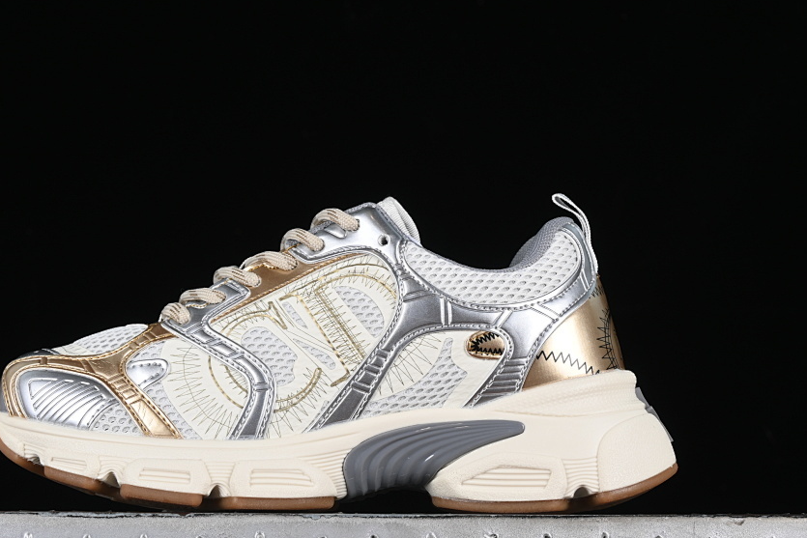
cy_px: 295
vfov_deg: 14.1
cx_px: 336
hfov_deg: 21.0
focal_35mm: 97
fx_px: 2175
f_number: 8
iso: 160
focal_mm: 50
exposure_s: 1/80
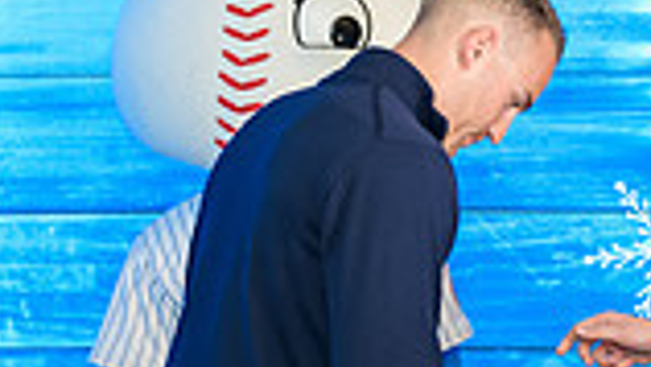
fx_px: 2055
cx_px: 424
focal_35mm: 119
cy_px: 142
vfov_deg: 10.2
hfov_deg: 18.0
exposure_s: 1/125
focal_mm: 31
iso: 400
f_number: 3.2
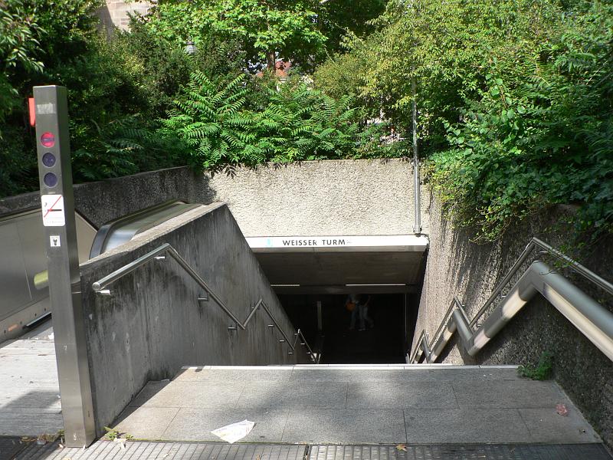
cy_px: 230
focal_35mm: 36
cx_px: 306
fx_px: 638
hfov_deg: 51.4
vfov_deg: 39.7
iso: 80
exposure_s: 1/320
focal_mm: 6
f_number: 4
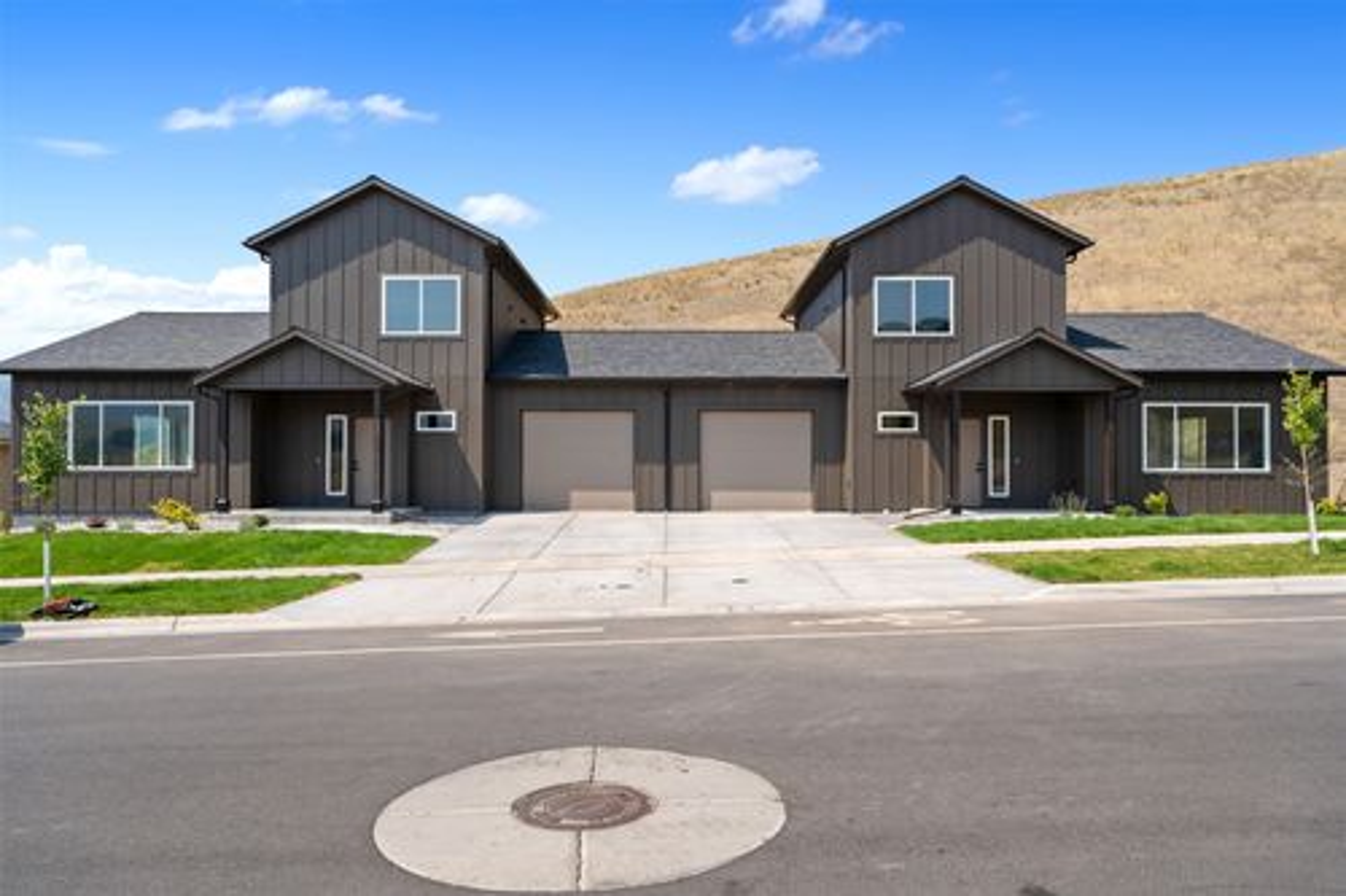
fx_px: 987
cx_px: 673
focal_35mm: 26
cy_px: 448
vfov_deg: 48.9
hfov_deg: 68.6
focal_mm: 26.4
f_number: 9
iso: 250
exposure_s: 1/800
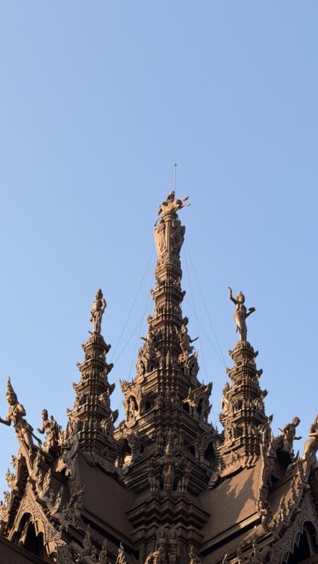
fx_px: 1019
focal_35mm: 68
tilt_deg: +40.0
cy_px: 363
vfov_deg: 30.8
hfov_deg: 17.7
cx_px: 164
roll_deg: -2.2
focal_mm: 6.76
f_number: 1.78
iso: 64
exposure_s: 1/2667
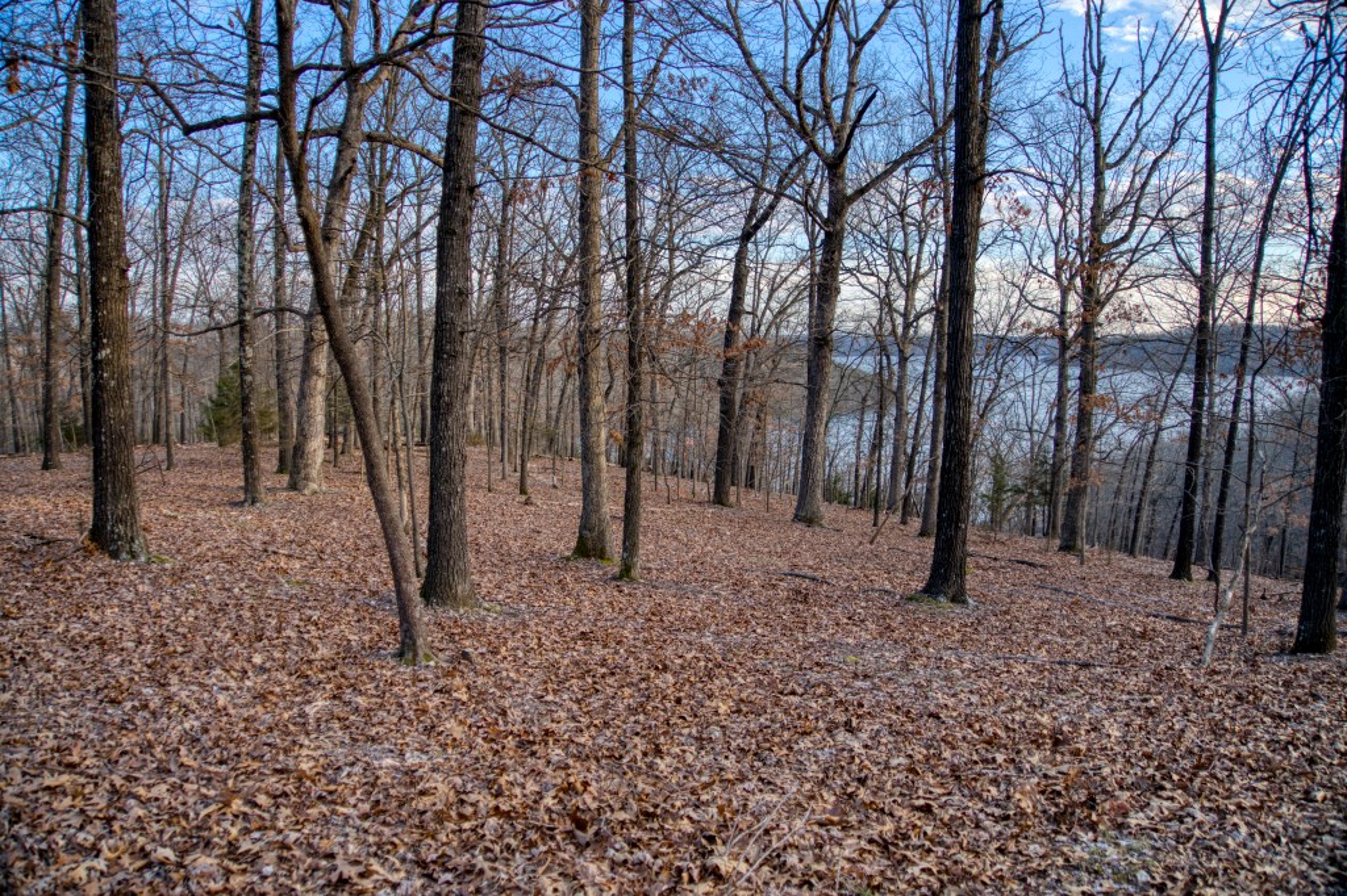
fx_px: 898
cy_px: 448
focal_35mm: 24
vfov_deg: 53.1
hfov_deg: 73.8
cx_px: 674
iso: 320
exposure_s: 1/60
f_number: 3.5
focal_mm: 24
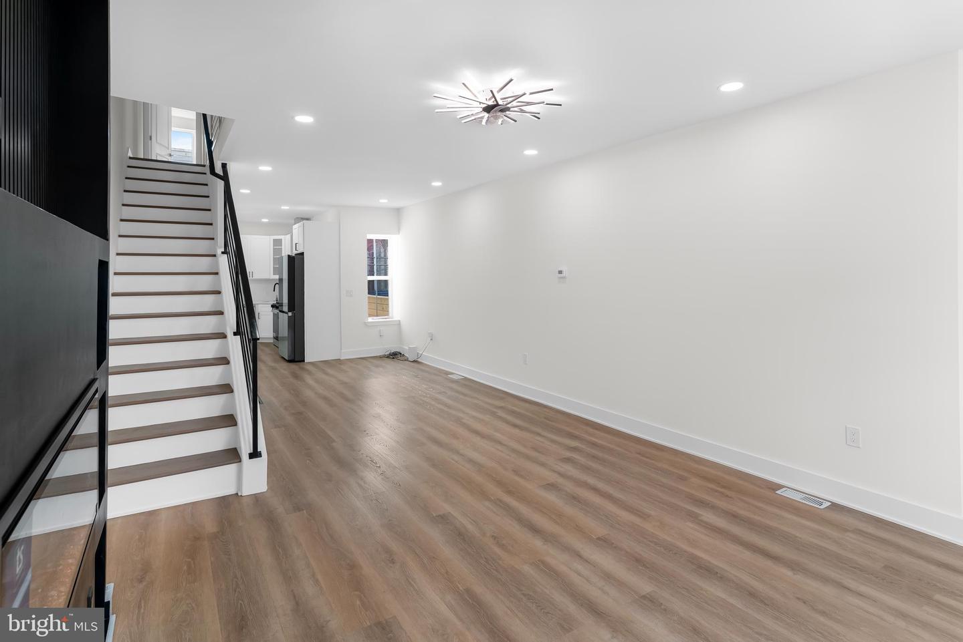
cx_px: 482
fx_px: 482
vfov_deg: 67.4
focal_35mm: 18
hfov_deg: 90.0
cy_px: 321
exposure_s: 1/13
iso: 100
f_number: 8
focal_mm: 18
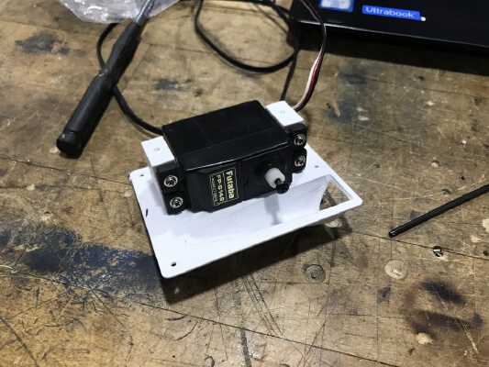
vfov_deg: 49.8
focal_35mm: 28
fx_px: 396
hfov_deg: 63.4
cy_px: 184
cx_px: 244
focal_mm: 3.99
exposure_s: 1/20
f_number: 1.8
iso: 40
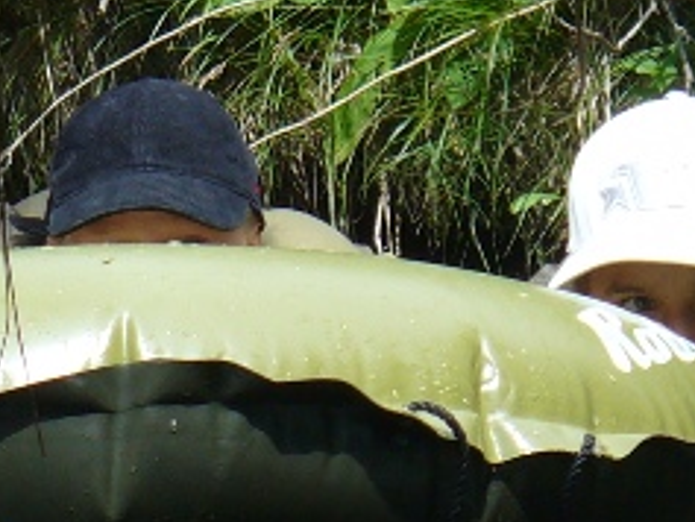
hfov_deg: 3.3
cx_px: -229
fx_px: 11992
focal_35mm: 597
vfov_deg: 2.5
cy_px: 336
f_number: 3.9
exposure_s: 1/400
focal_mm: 24.3
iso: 80
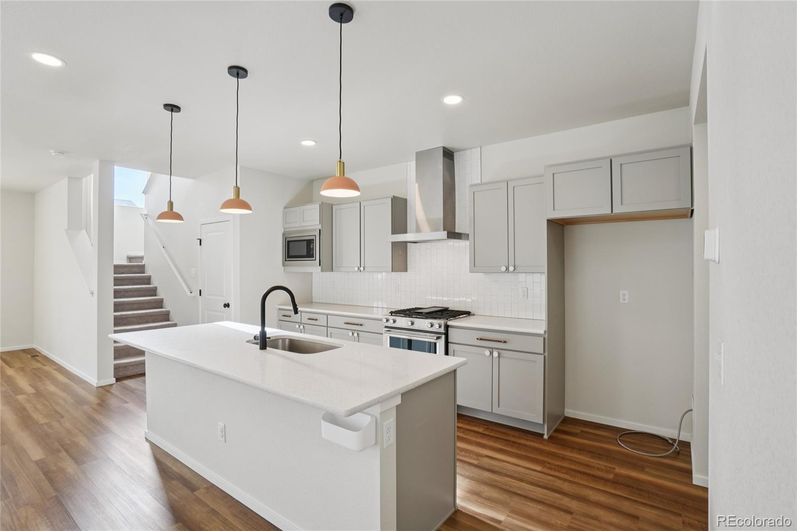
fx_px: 365
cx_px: 398
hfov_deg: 95.0
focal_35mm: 16
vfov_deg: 72.0
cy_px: 266
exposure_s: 1/60
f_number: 8
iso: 400
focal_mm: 11
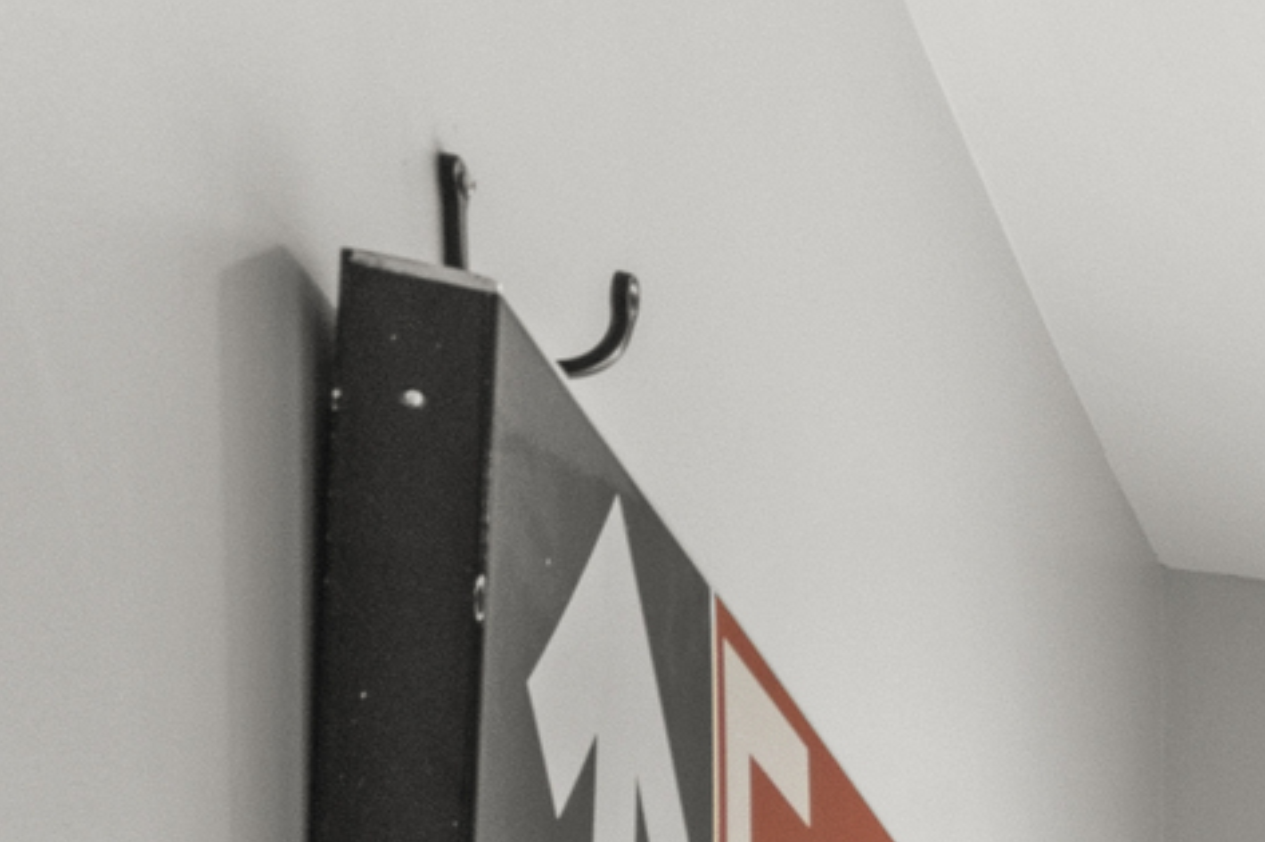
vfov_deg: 11.0
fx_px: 3653
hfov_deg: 10.8
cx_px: 3993
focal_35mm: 104
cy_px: 2066
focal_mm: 16
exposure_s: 1
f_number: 9
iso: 200
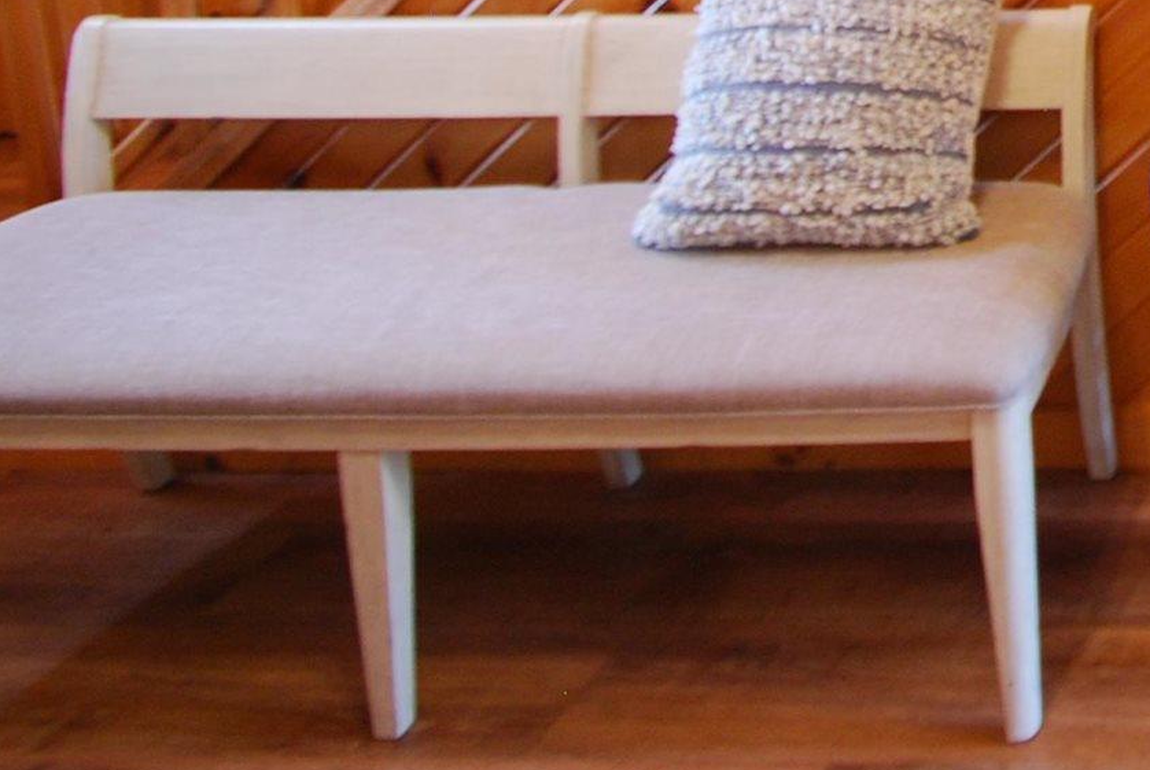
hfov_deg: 26.5
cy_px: -380
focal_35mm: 55
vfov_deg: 21.0
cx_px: 1710
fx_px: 1759
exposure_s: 1/13
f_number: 3.5
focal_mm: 10
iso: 400
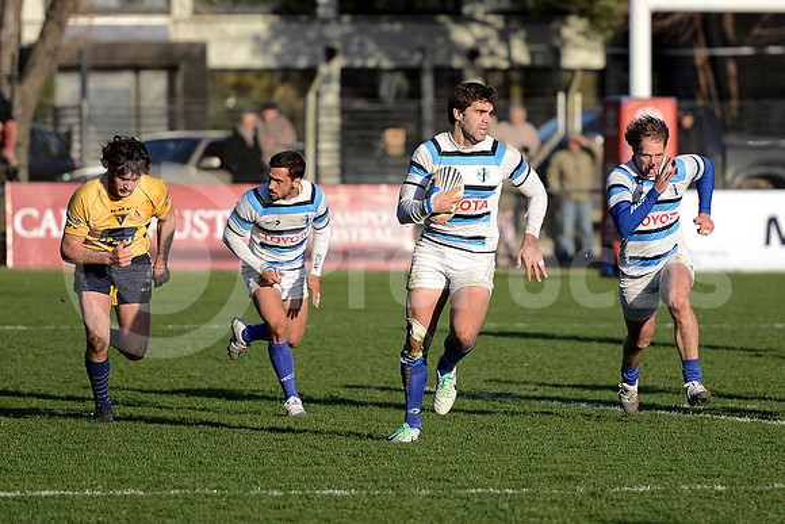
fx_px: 4253
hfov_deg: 10.5
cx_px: 392
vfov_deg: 7.0
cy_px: 262
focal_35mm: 195
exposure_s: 1/2000
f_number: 2.8
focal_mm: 195
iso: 320
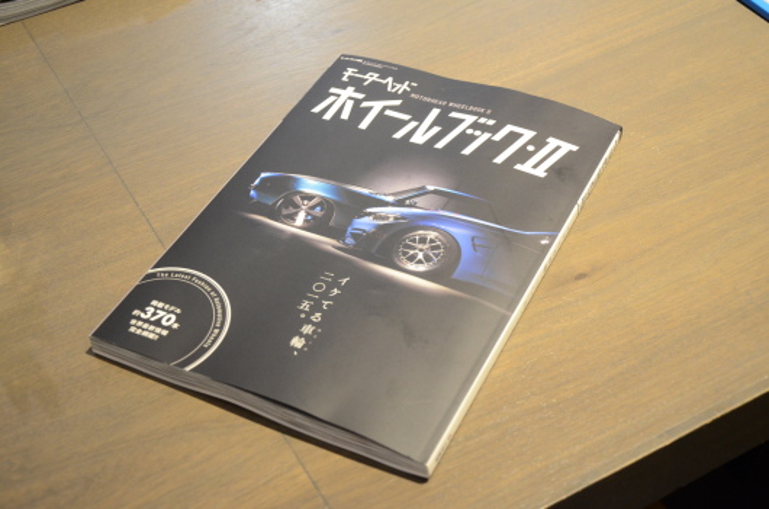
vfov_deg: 23.7
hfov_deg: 35.1
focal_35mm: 57
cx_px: 384
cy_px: 254
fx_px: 1215
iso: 1600
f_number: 4.5
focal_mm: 38
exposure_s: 1/40
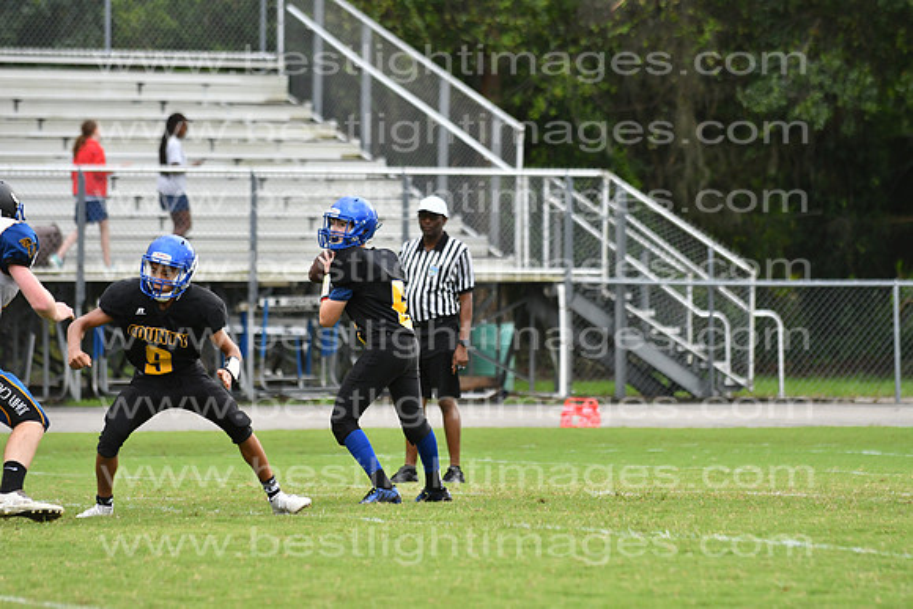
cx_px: 456
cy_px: 304
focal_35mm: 210
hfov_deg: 9.8
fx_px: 5327
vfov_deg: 6.5
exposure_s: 1/1600
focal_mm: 140
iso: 1000
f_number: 3.5
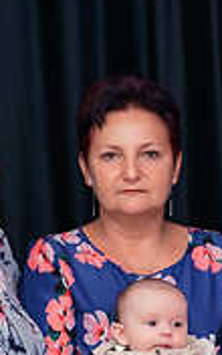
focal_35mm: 175
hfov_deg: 7.5
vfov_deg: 11.9
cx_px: 159
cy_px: 299
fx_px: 1694
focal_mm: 52
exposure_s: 1/250
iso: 2000
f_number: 3.5
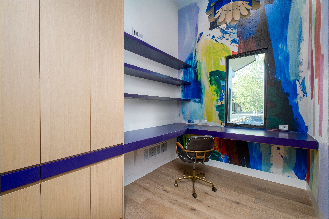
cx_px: 164
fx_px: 137
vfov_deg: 77.3
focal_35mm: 15
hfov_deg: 100.4
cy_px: 110
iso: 400
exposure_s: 1/50
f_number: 6.4
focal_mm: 10
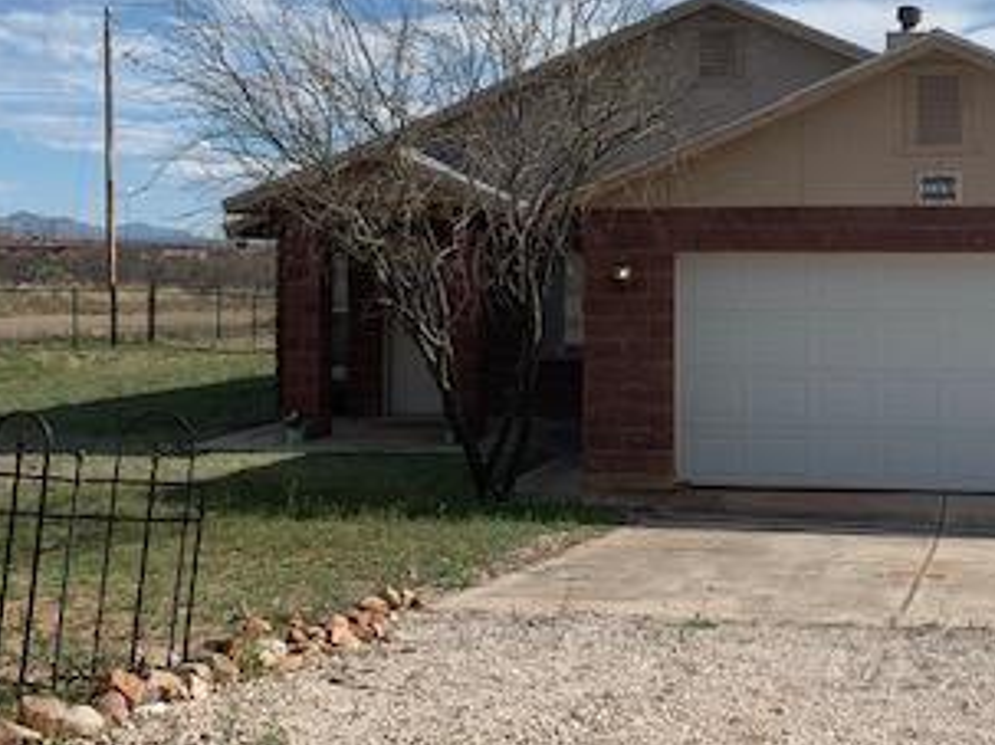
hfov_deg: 34.2
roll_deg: -0.2
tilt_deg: +0.7
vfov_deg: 26.4
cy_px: 233
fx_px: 1580
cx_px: 752
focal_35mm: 55
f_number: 1.8
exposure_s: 1/3401
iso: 25
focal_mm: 4.25
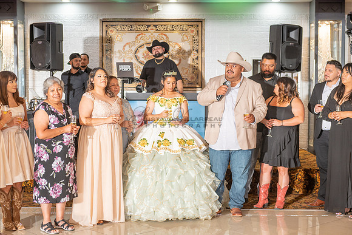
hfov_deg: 34.5
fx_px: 567
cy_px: 118
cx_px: 176
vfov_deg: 23.4
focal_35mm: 58
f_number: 3.5
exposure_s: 1/200
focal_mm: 58
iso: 500
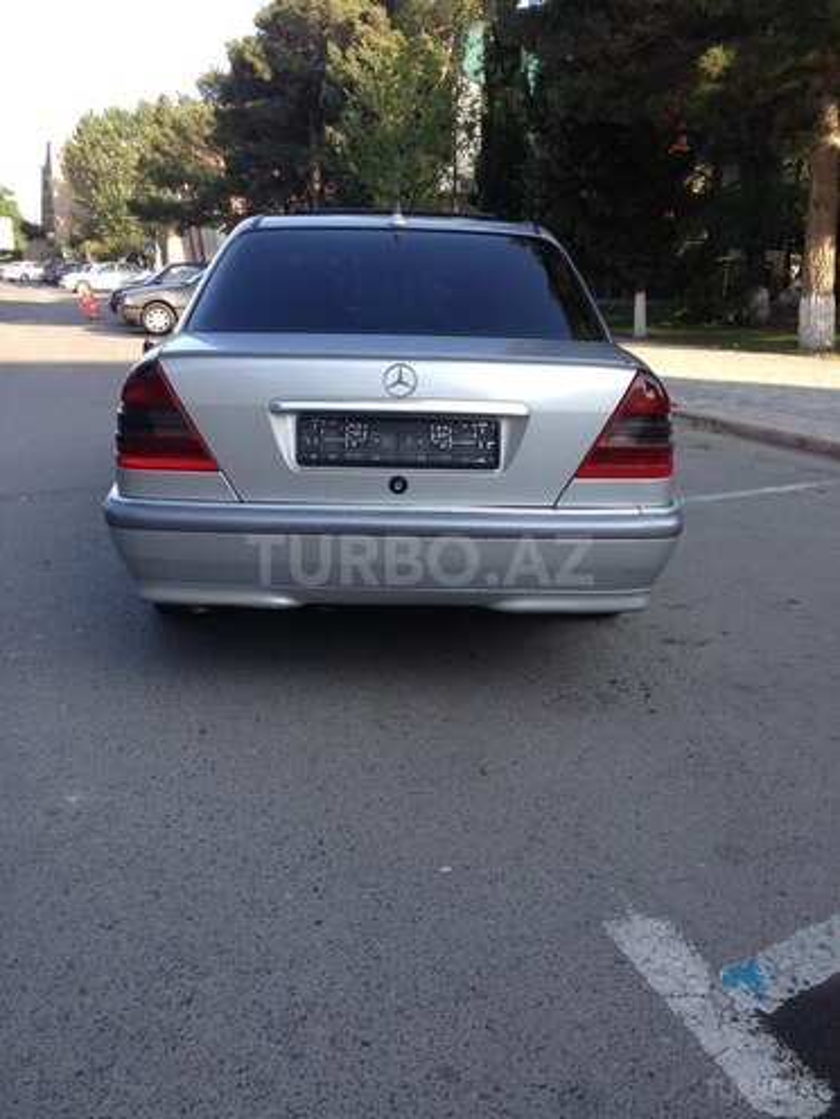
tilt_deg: -12.8
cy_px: 560
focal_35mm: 33
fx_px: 1068
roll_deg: -0.4
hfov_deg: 42.9
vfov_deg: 55.4
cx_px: 420
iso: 50
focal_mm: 4.12
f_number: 2.4
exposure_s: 1/347
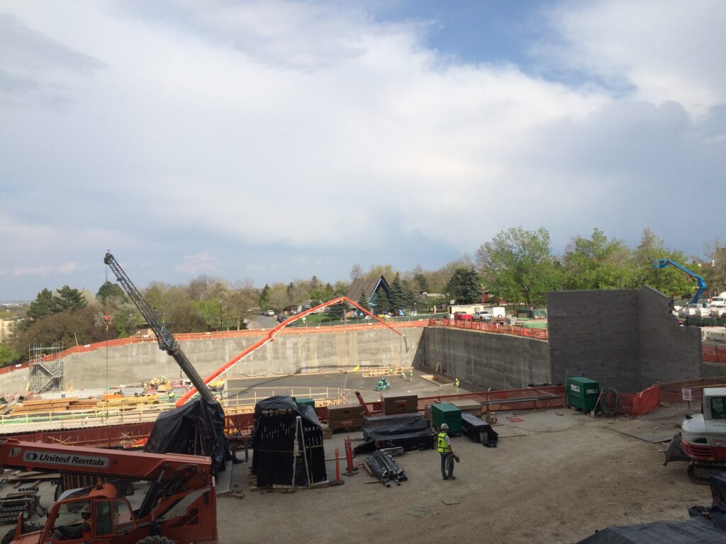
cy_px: 272
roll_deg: +1.8
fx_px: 608
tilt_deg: +1.2
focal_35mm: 29
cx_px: 363
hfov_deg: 61.7
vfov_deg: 48.2
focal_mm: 4.15
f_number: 2.2
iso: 32
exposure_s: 1/3165
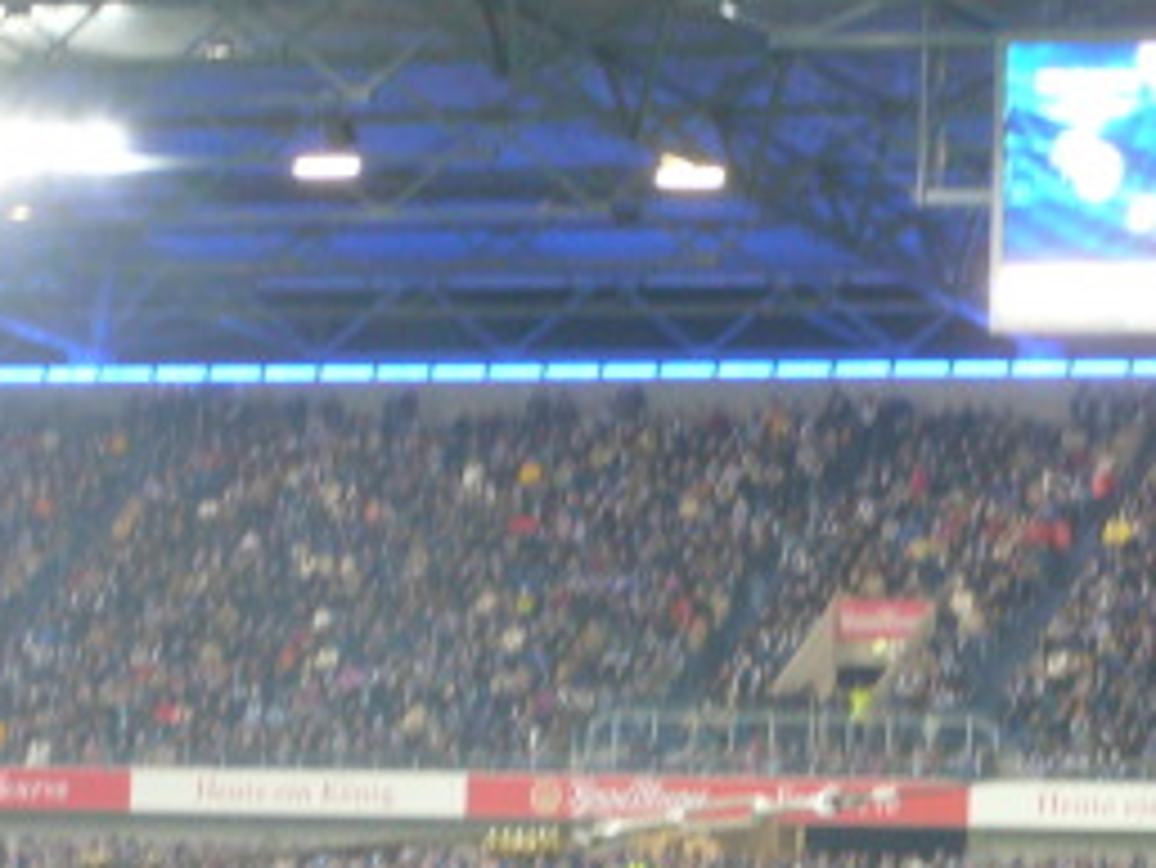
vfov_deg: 7.3
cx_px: 985
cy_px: 443
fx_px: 6816
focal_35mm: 204
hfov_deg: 9.7
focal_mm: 17.4
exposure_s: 1/8
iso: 200
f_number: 5
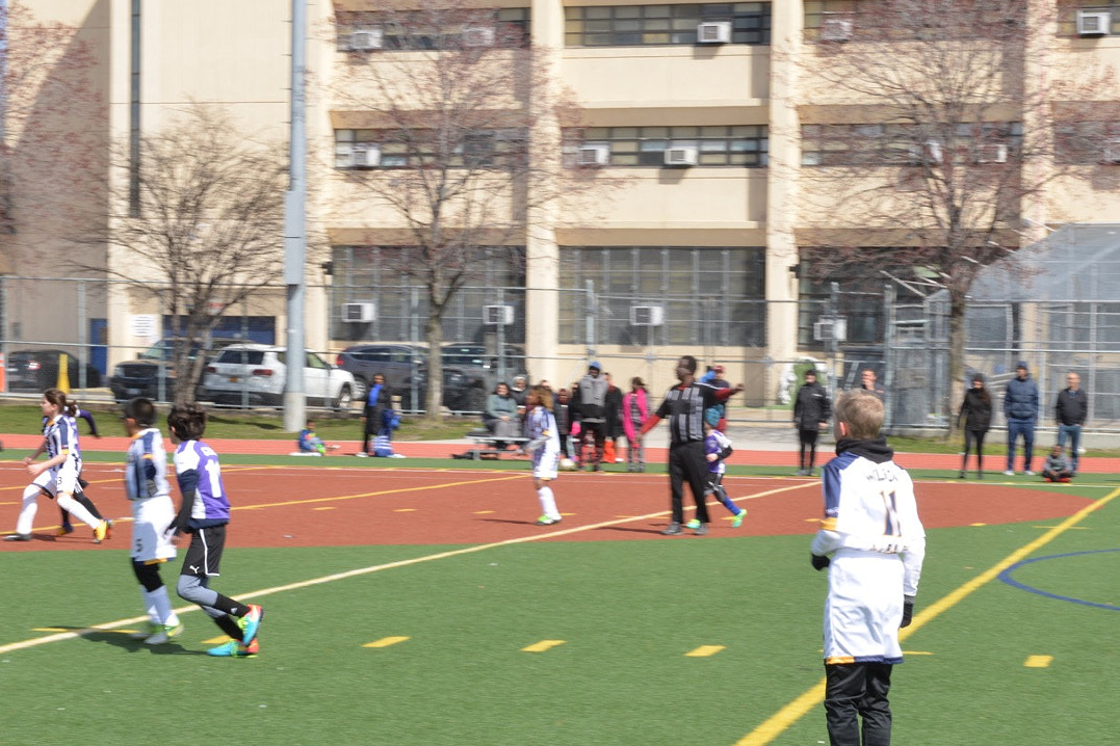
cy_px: 431
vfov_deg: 13.2
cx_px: 808
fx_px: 3235
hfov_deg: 19.5
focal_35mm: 104
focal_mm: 70
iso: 250
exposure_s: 1/60
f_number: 22
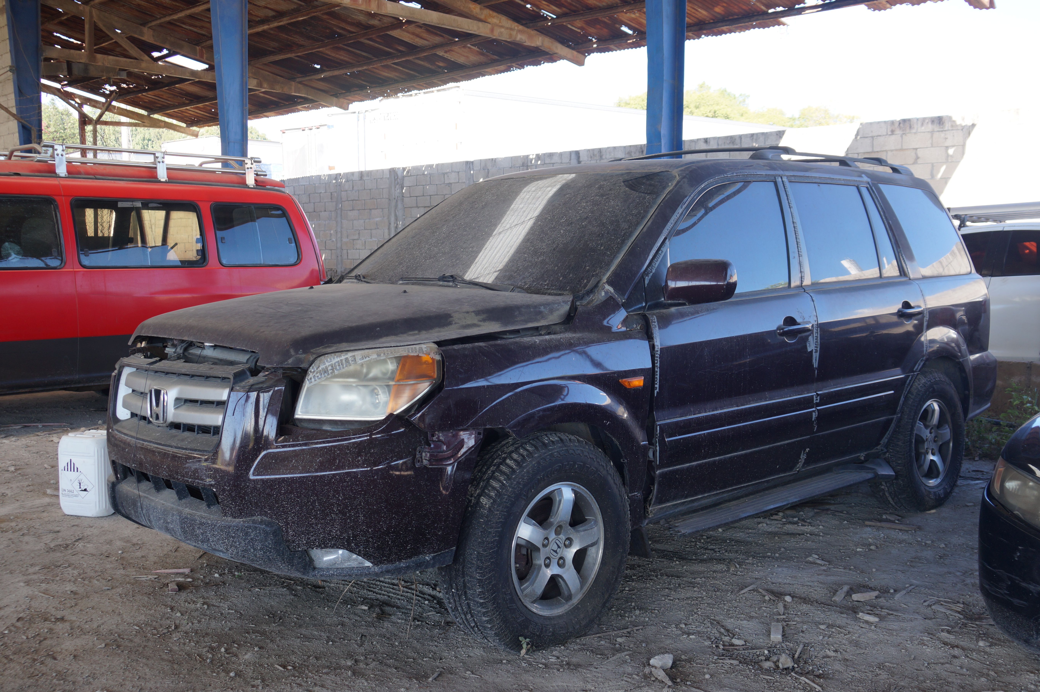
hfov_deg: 55.1
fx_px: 996
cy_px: 346
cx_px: 520
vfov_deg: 38.3
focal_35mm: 34
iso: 100
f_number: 5
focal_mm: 23
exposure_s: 1/60
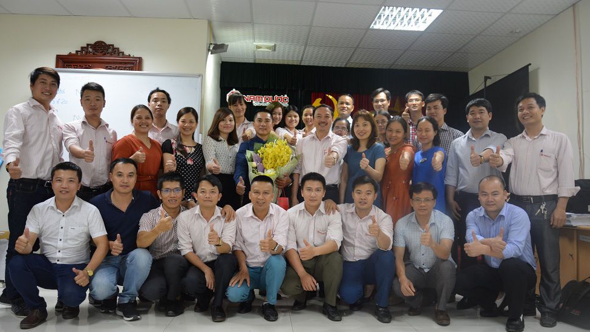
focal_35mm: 29
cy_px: 173
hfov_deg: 66.1
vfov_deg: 40.2
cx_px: 295
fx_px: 454
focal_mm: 18
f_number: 3.5
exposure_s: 1/25
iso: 800
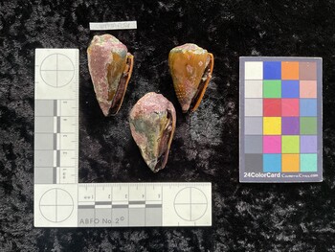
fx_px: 281
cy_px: 126
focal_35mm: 29
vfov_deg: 48.3
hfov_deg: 61.6
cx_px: 168
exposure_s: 1/60
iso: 200
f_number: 1.8
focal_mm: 3
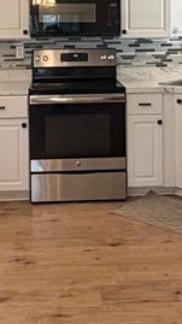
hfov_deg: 20.7
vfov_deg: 33.8
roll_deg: +1.2
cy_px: 23
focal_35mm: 58
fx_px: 498
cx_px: 88
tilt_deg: -0.4
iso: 250
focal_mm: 2.22
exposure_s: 1/60
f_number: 2.2
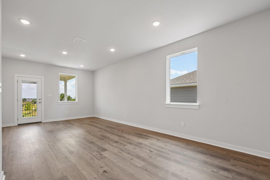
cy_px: 90
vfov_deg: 77.3
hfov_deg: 100.4
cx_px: 135
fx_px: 112
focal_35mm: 15
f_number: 8
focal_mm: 10
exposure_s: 1/200
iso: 400
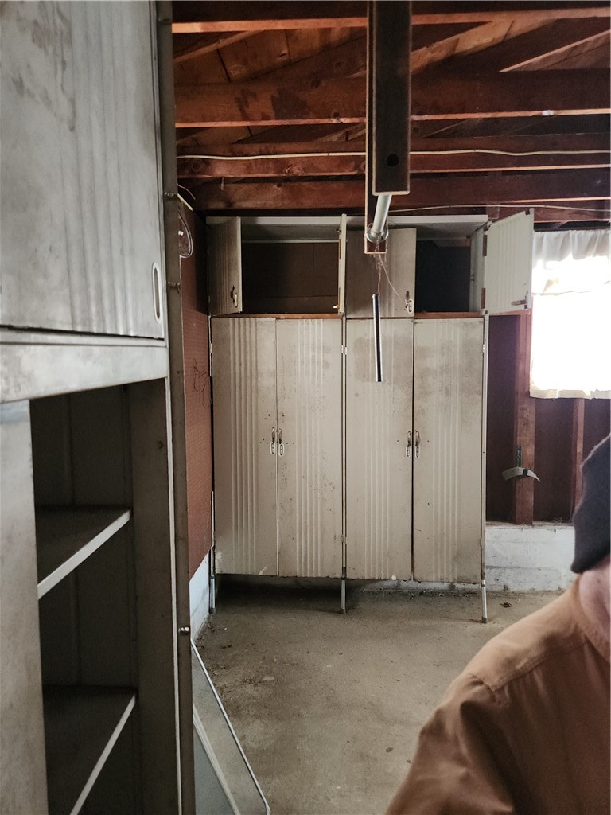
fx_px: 541
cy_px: 408
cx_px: 306
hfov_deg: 58.9
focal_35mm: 23
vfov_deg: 73.9
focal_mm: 5.4
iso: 500
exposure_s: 1/24
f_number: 1.8
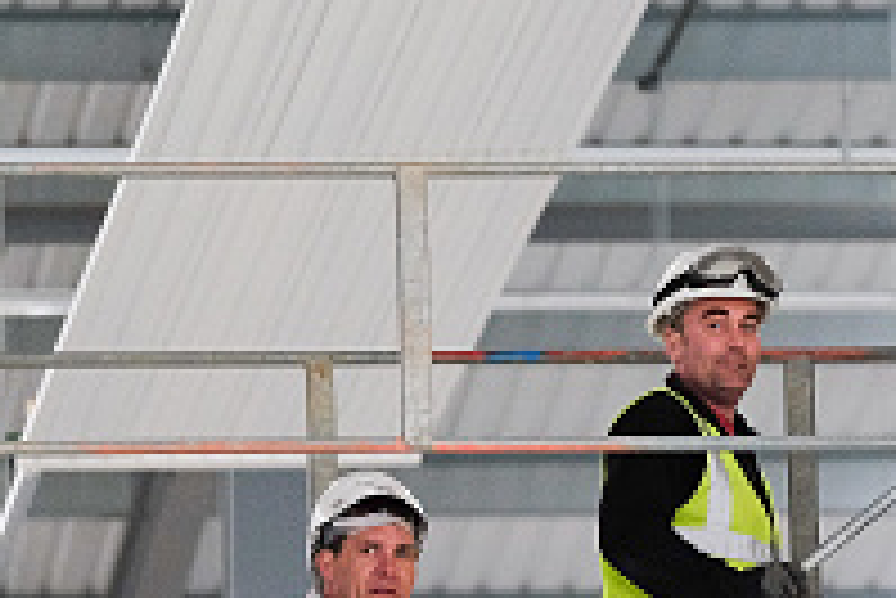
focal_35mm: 627
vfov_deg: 2.2
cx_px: 725
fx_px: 15616
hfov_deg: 3.3
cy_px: 490
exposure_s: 1/1600
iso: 1600
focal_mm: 140
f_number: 2.8
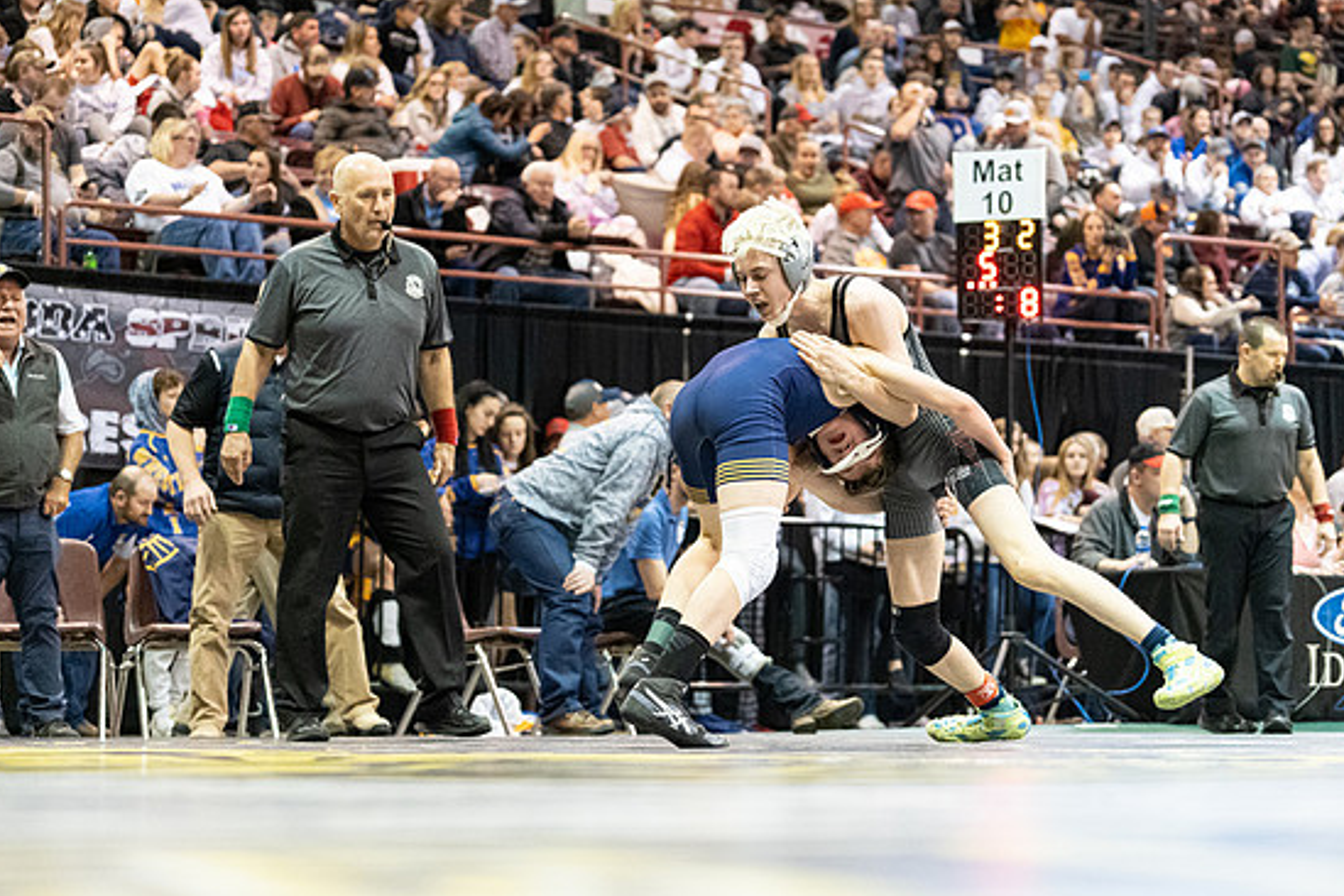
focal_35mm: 111
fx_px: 4144
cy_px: 439
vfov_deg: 12.3
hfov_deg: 18.4
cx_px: 676
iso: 16000
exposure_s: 1/500
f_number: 4
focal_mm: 105
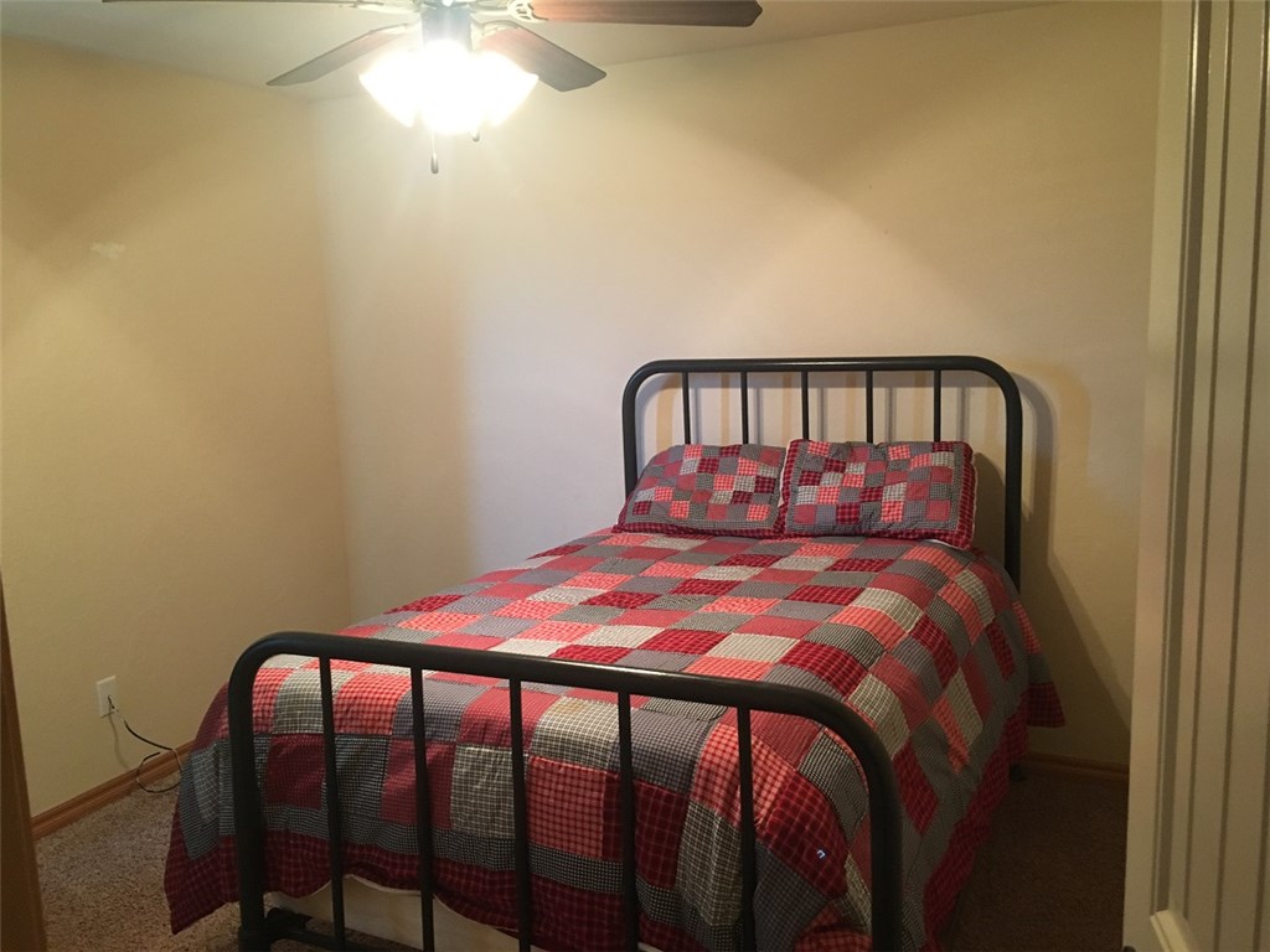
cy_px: 476
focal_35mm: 29
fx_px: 1064
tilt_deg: -8.0
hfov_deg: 61.7
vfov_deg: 48.2
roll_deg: +3.1
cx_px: 635
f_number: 2.2
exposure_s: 1/24
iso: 200
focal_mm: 4.15
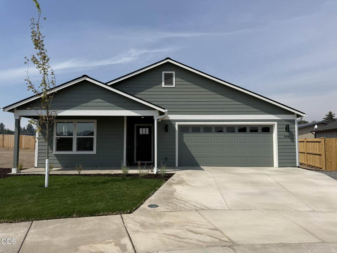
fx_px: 234
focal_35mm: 24
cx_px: 168
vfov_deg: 56.8
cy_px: 126
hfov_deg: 71.6
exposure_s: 1/7353
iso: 80
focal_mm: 6.76
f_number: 1.78
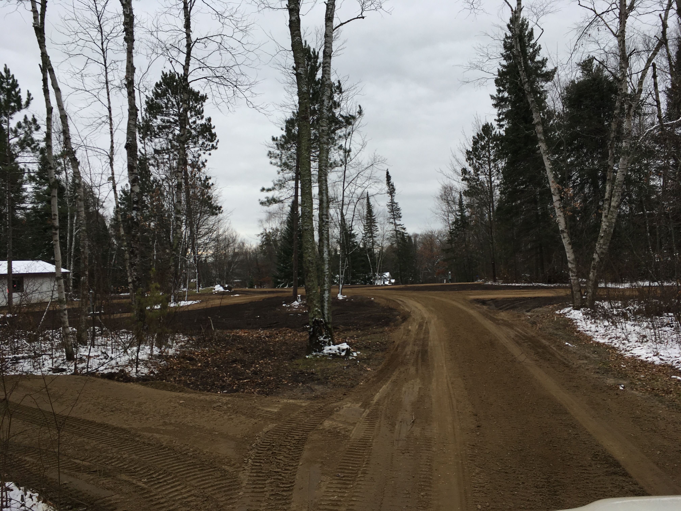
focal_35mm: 29
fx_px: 571
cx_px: 340
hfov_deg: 61.7
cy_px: 256
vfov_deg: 48.2
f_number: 2.2
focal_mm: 4.15
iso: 25
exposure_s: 1/496
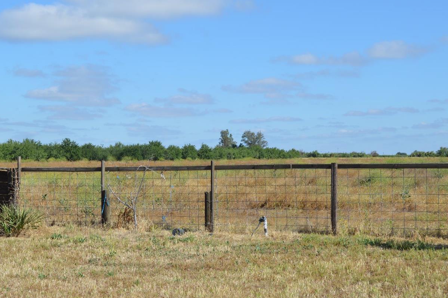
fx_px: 816
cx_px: 185
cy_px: 181
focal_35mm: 66
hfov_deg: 30.6
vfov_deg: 20.7
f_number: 8
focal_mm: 35
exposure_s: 1/250
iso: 100
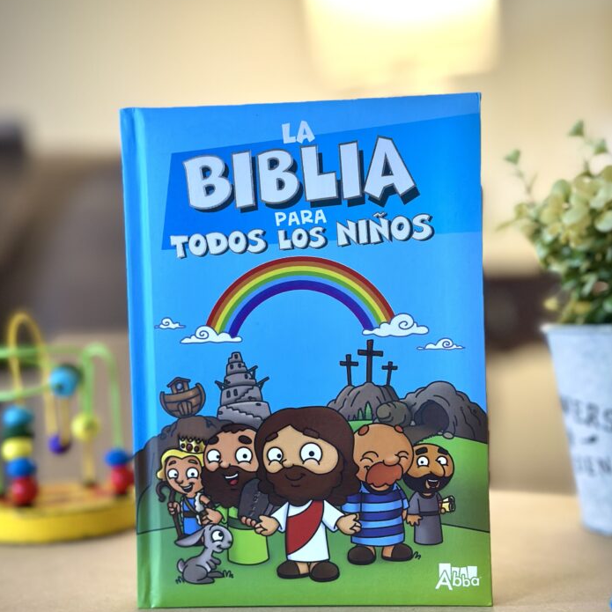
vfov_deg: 30.0
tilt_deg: -2.6
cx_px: 306
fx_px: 1140
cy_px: 355
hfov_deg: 30.0
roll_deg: +1.9
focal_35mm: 57
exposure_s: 1/50
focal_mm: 6.86
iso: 200
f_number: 1.78
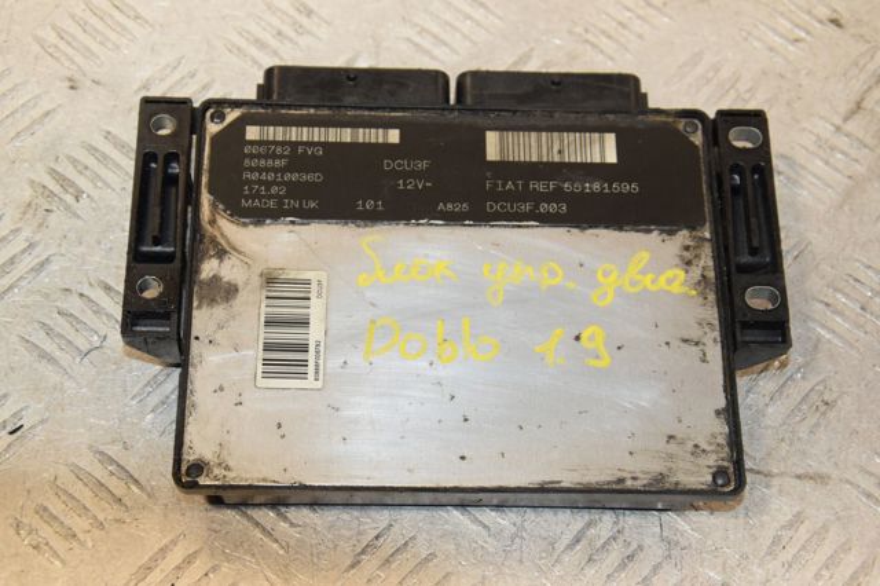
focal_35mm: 72
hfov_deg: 28.1
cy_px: 293
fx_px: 1759
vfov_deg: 18.9
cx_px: 440
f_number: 6.3
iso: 1600
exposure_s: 1/200
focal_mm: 48
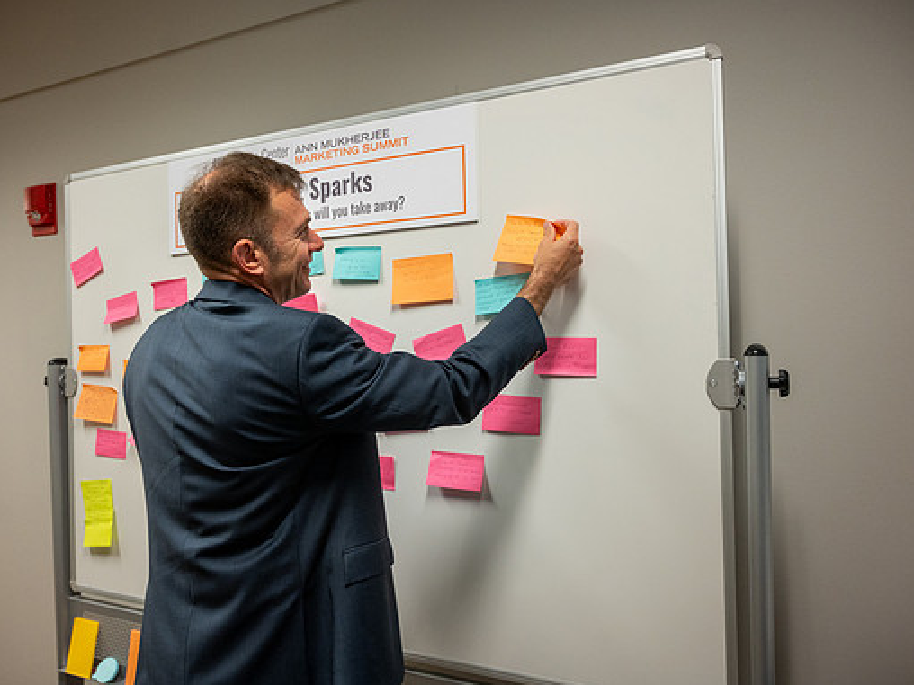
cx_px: 434
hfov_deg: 63.4
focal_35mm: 28
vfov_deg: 49.7
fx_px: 739
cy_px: 345
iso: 1600
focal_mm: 25.5
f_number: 4
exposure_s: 1/80
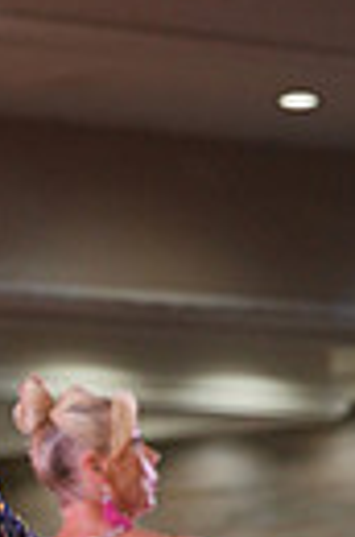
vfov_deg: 5.8
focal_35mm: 349
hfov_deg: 3.9
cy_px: 843
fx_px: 5190
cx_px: -345
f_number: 4
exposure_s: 1/500
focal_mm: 78
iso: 1600
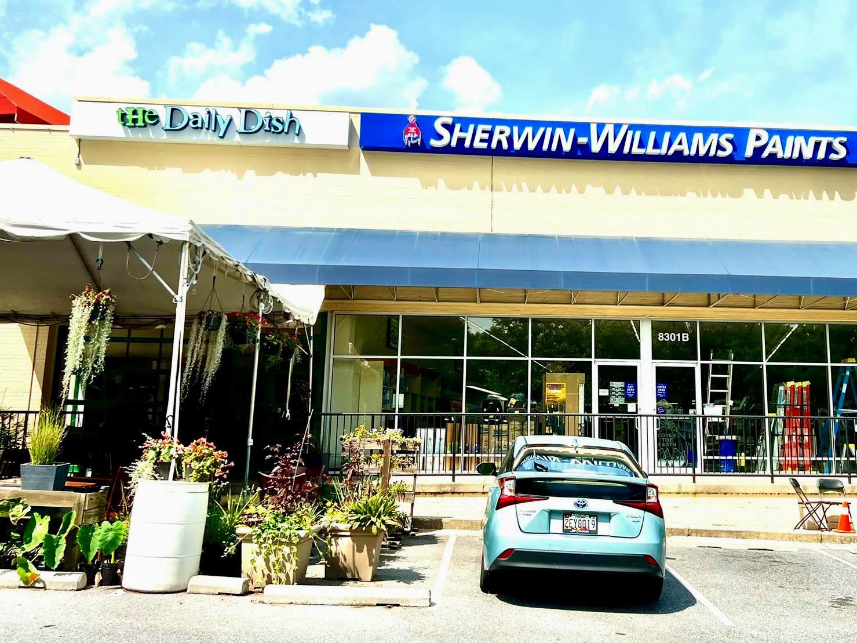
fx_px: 891
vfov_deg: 39.6
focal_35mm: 36
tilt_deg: +8.4
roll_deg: +0.7
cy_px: 292
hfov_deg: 50.7
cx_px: 552
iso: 50
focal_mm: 5.7
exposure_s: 1/6211
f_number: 1.5
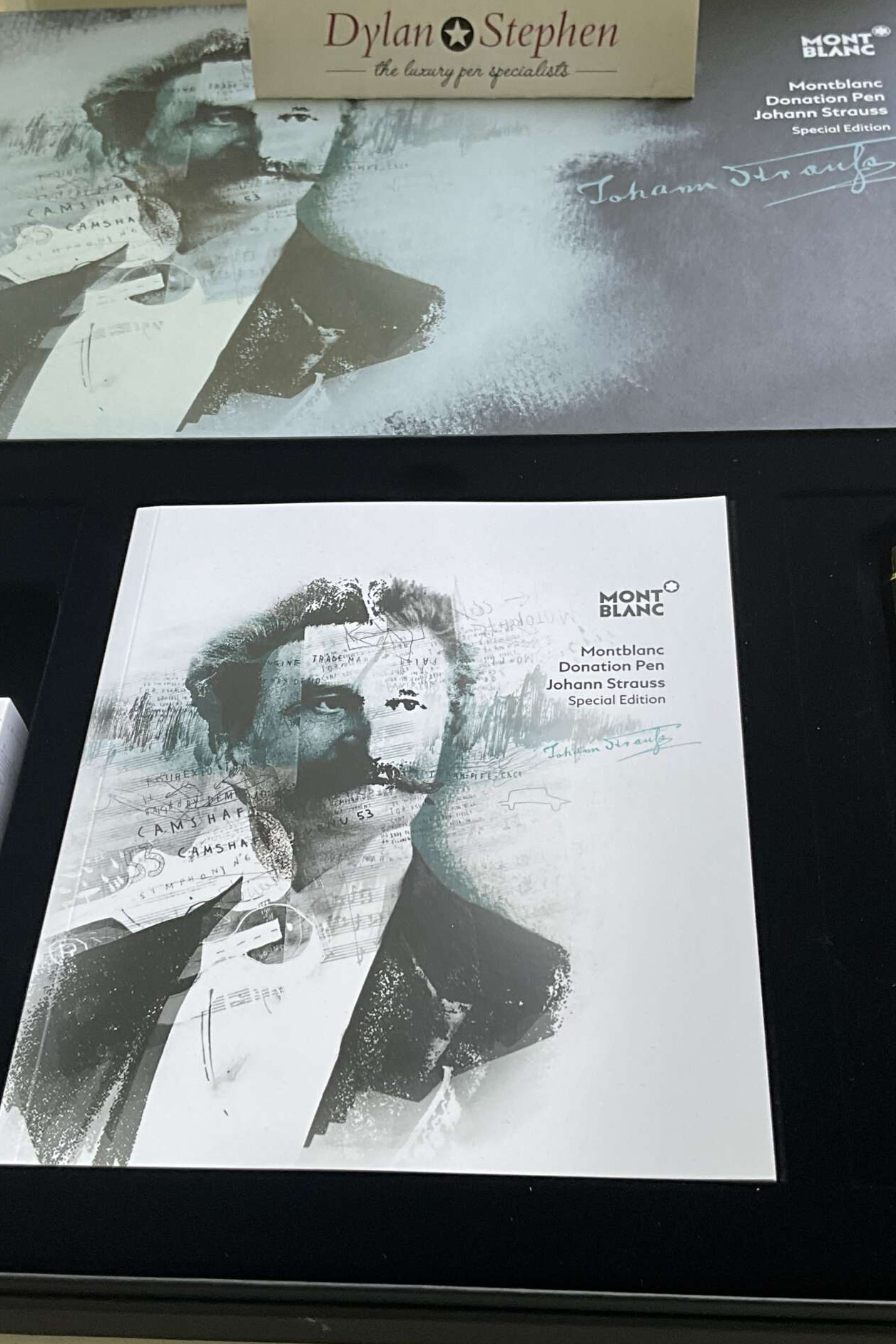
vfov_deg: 47.4
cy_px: 677
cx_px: 472
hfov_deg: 32.6
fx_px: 1530
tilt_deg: -55.0
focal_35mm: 41
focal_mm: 3
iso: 40
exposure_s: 1/122
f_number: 1.8
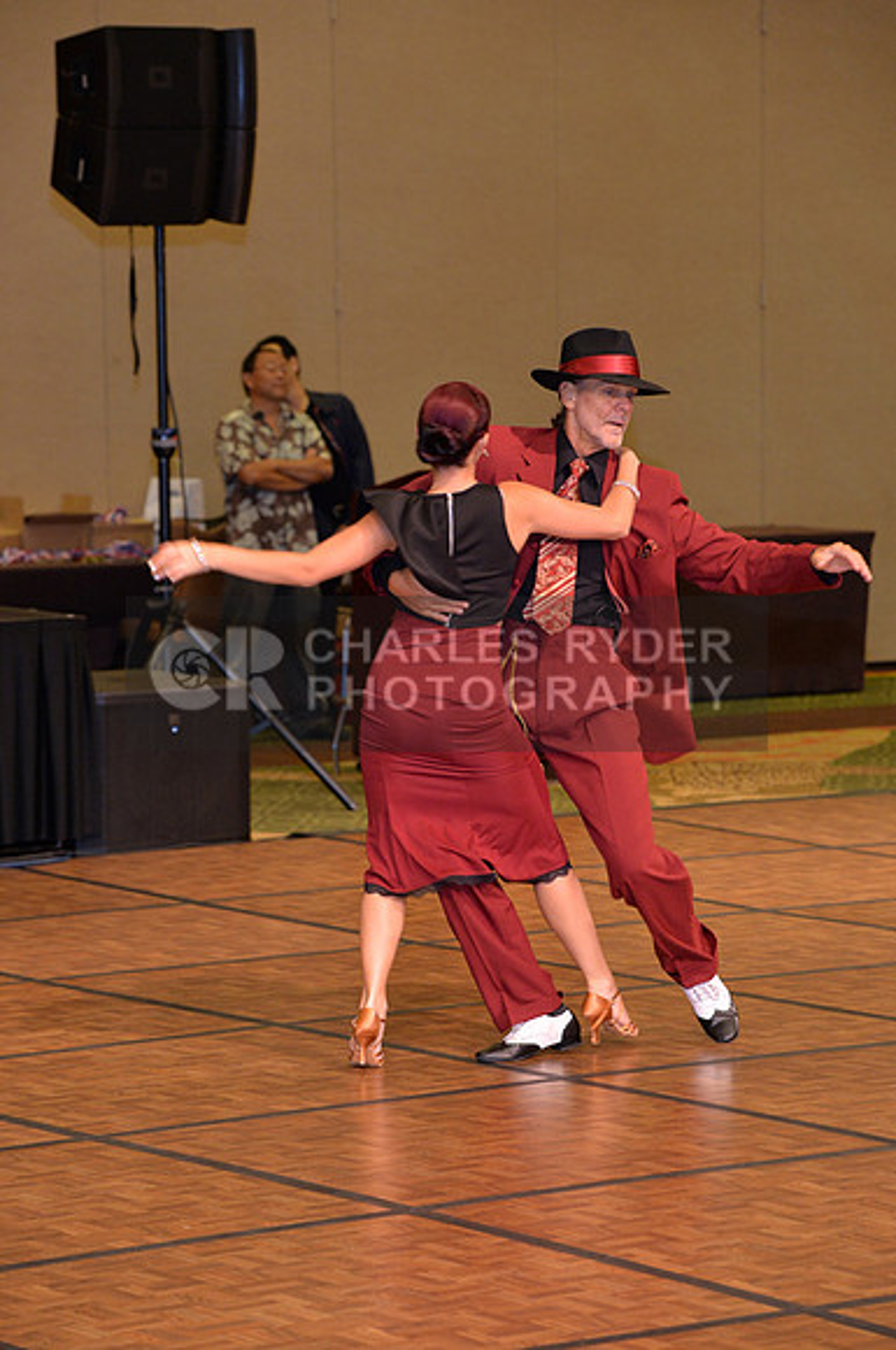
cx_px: 448
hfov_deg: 10.1
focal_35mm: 135
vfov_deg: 15.2
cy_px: 675
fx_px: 5055
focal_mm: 135
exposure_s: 1/200
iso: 2000
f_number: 5.6
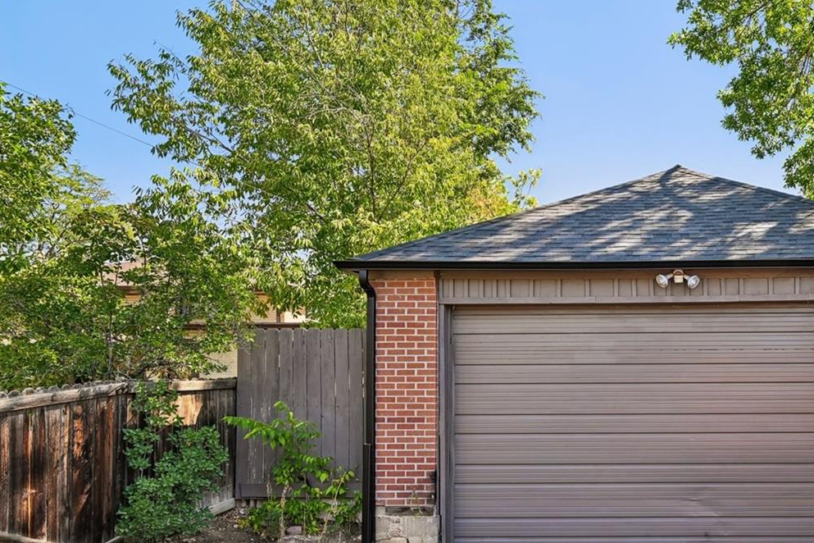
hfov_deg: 57.5
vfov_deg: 43.2
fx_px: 674
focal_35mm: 30
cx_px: 653
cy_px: 369
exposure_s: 1/20
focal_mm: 18.5
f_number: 8
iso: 64
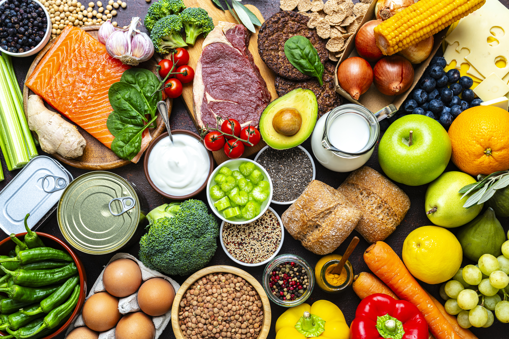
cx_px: 254
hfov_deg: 48.5
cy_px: 170
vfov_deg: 33.4
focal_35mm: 40
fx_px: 566
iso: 100
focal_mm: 40
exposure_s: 1/100
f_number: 5
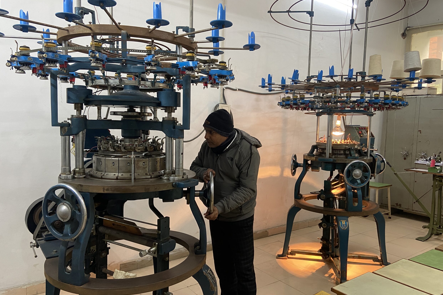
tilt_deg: -5.4
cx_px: 228
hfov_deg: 65.5
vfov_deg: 46.4
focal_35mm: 28
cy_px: 153
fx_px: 345
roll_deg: -1.2
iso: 200
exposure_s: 1/50
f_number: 1.8
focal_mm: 4.25
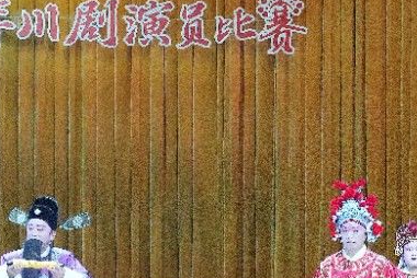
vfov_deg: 7.5
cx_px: -18
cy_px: 204
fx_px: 2133
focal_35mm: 184
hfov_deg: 11.0
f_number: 6.3
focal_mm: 50
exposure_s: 1/1250
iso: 12800
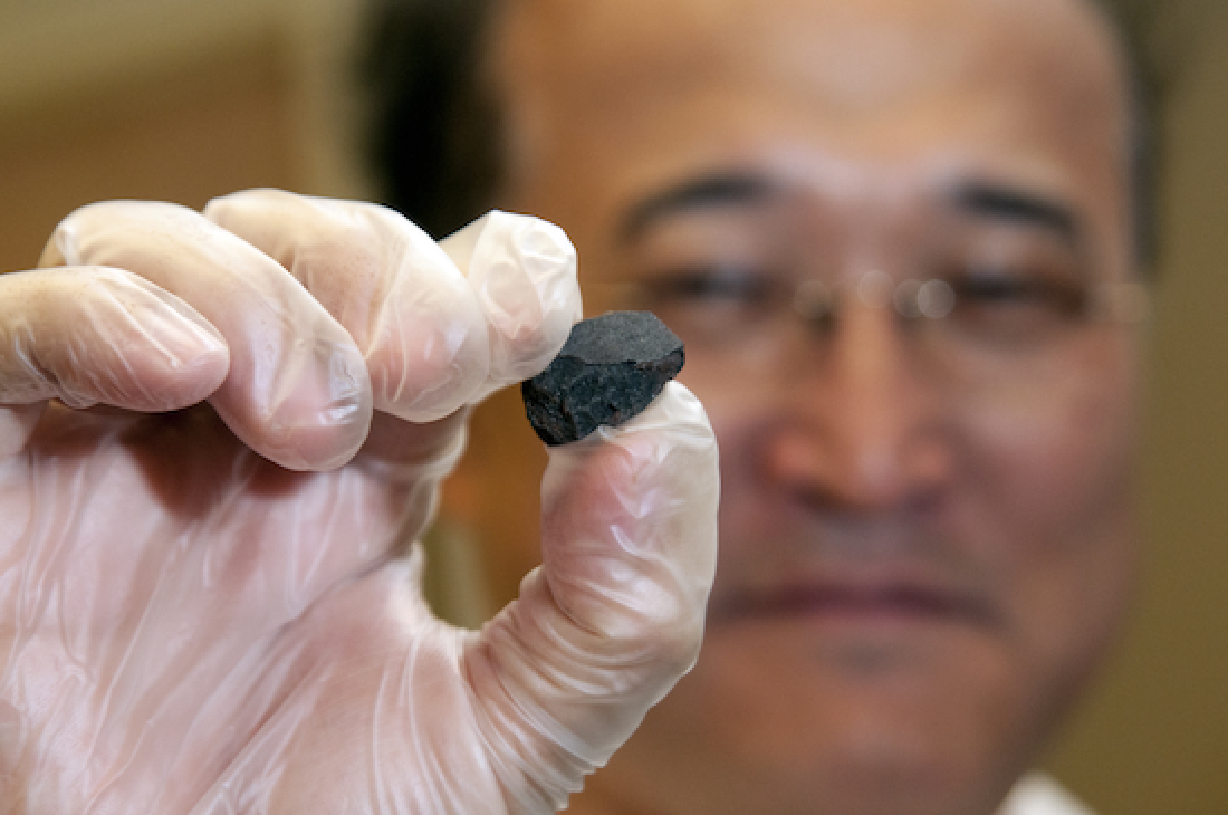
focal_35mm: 99
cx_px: 614
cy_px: 408
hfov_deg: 20.6
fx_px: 3372
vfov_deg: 13.8
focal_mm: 66
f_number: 5
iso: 800
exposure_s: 1/80
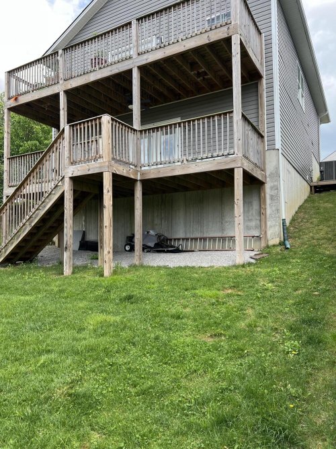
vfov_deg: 67.3
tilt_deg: +5.0
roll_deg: -0.7
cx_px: 168
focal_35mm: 26
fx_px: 337
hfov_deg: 53.0
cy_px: 224
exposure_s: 1/853
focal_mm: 5.7
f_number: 1.5
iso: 50
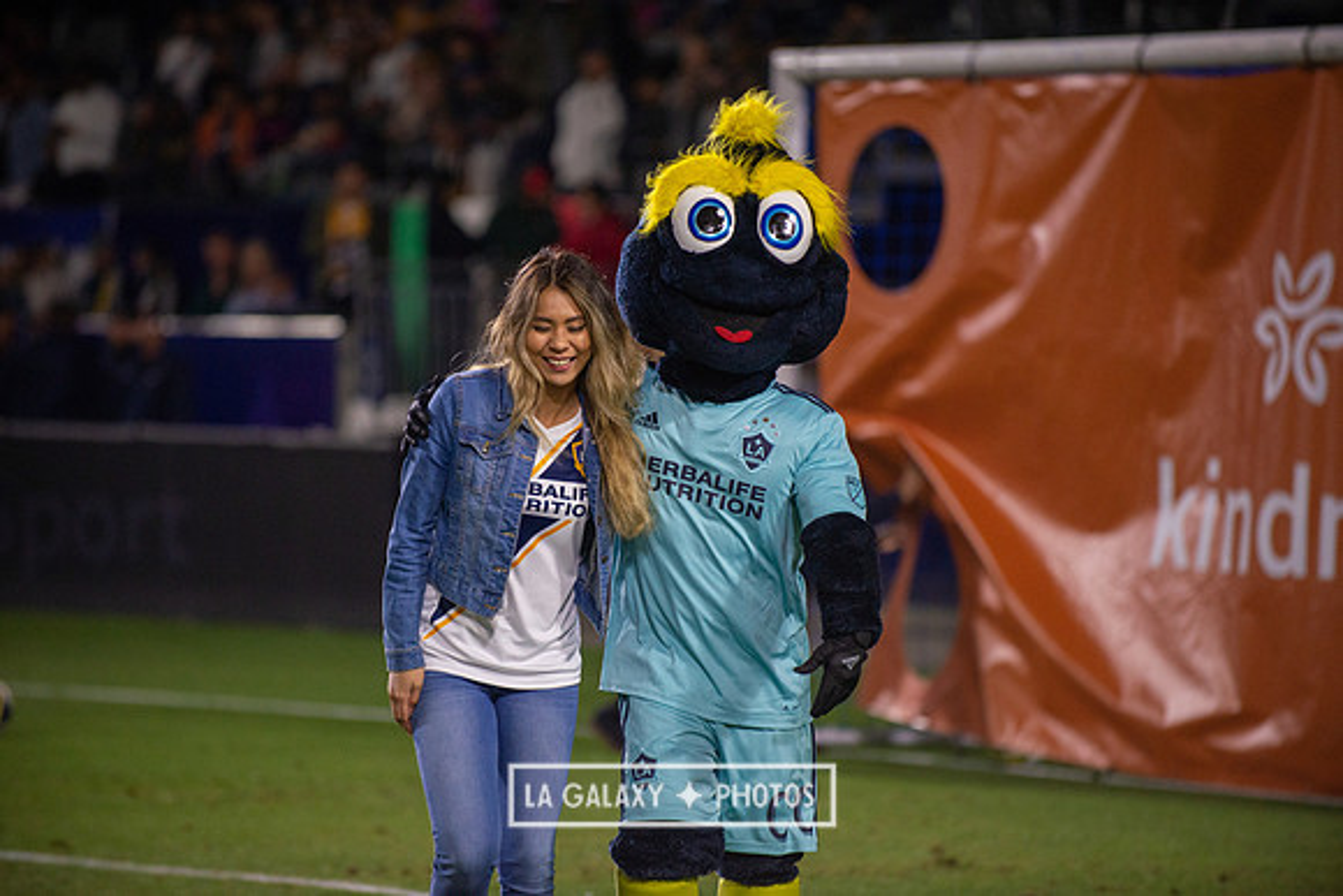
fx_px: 7463
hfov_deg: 10.3
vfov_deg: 6.9
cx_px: 672
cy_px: 448
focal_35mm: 200
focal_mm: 200
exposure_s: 1/2500
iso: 1600
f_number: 2.8
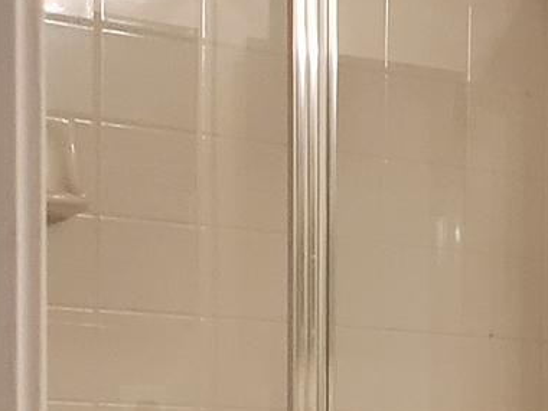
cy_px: 545
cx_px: 1446
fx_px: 2216
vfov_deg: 10.4
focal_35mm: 140
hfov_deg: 11.1
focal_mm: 4.3
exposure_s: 1/60
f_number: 2.4
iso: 250
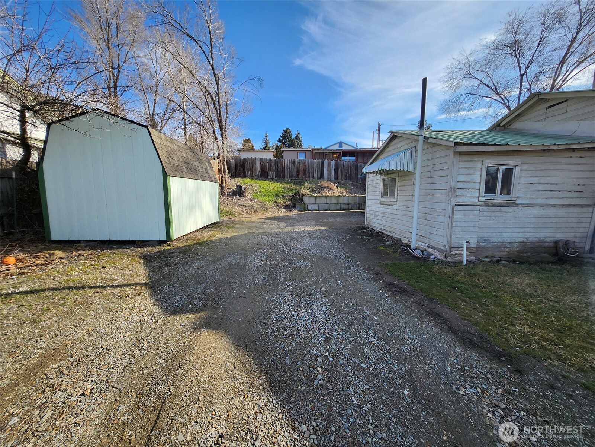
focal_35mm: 13
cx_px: 298
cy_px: 224
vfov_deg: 89.9
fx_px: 223
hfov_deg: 106.2
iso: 32
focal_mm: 1.74
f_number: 2.2
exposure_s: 1/654
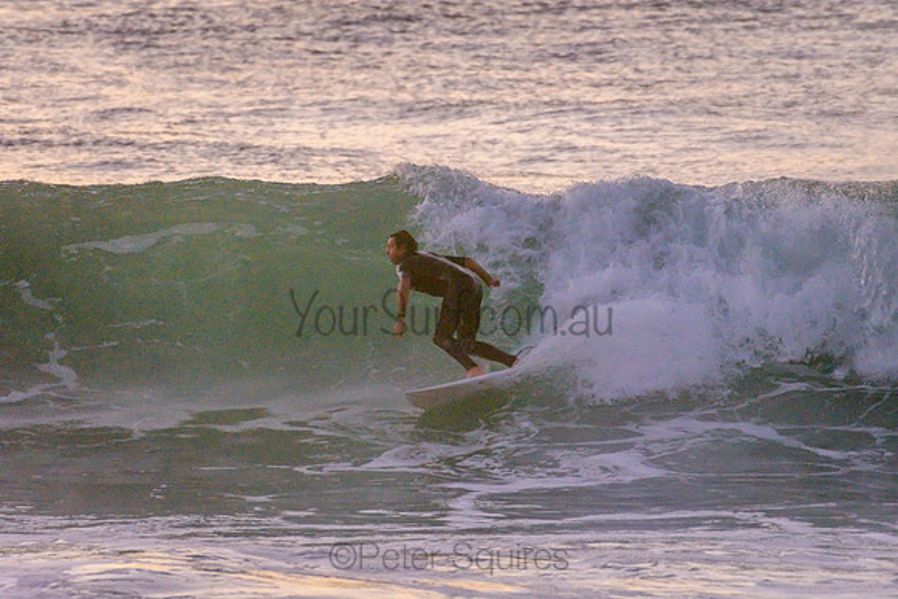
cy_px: 300
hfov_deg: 2.7
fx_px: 18712
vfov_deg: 1.8
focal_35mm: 750
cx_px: 449
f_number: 5.6
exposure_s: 1/250
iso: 6400
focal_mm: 500
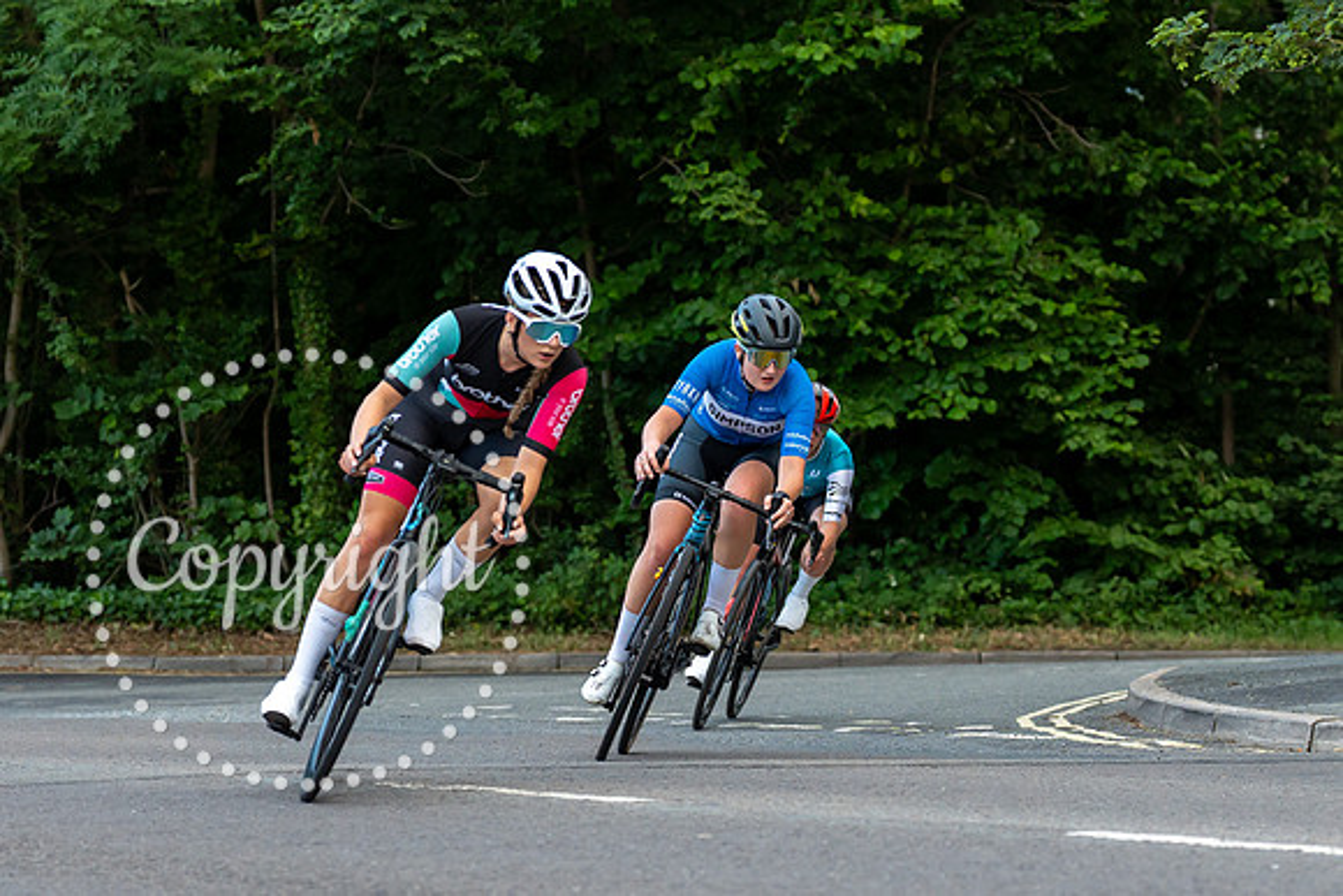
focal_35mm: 129
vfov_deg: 10.6
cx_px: 617
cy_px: 660
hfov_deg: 15.9
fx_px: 4799
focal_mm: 70
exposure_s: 1/1000
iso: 1000
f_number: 3.2
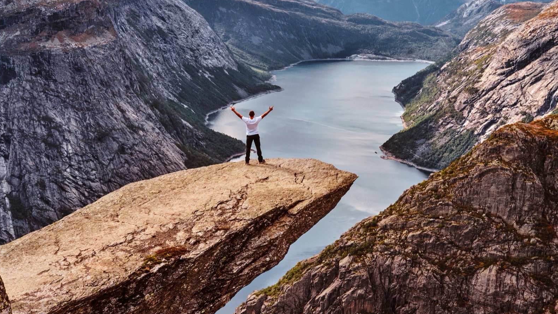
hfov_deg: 37.2
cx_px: 277
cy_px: 145
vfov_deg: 21.4
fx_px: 829
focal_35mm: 56
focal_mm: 35
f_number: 16
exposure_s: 1/250
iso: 400
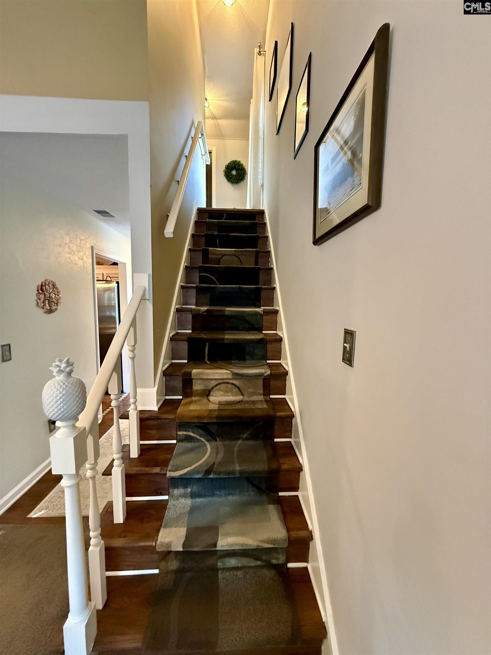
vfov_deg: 102.1
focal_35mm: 14
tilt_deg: -5.9
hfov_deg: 85.7
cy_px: 328
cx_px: 246
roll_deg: -2.5
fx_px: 265
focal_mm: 2.22
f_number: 2.2
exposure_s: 1/60
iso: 1250
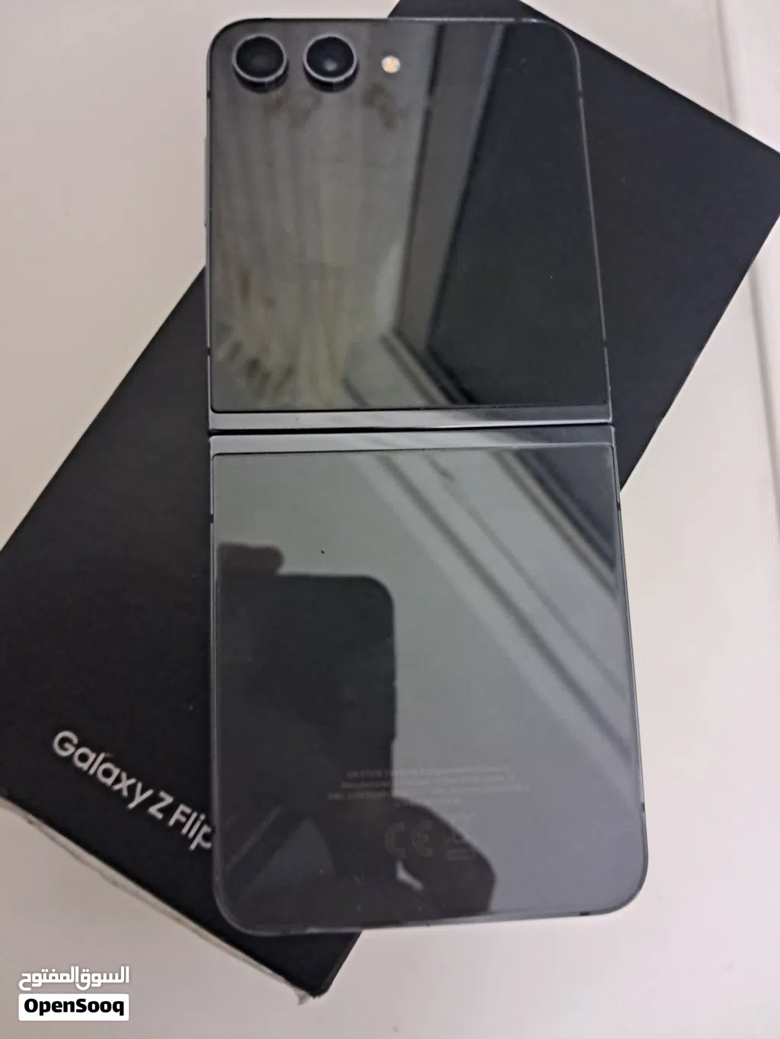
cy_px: 520
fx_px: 811
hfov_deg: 51.4
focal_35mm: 27
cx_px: 390
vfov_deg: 65.3
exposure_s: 1/25
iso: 640
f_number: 1.8
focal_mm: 4
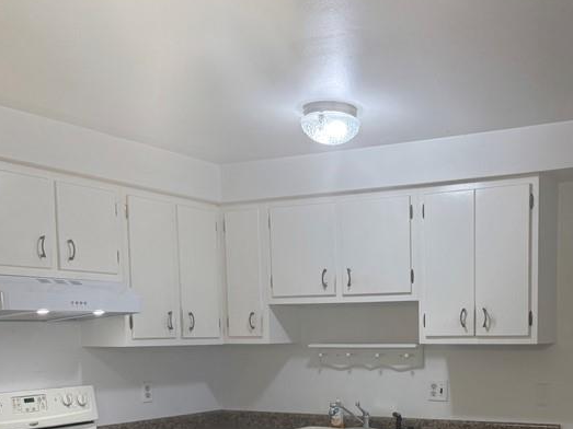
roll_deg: +1.7
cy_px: 389
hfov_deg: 39.6
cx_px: 415
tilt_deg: -5.1
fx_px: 778
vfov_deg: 29.6
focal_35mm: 47
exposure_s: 1/120
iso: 160
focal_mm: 6.76
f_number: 1.78
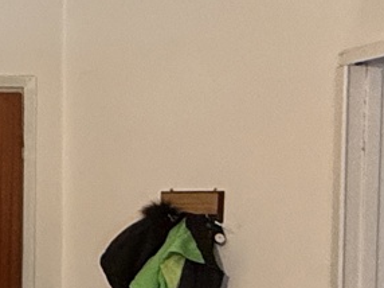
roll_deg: +0.5
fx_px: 1042
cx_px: -575
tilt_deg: -2.5
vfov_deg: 15.5
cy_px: 276
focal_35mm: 94
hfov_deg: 13.7
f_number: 2.2
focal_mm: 2.22
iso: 250
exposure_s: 1/50
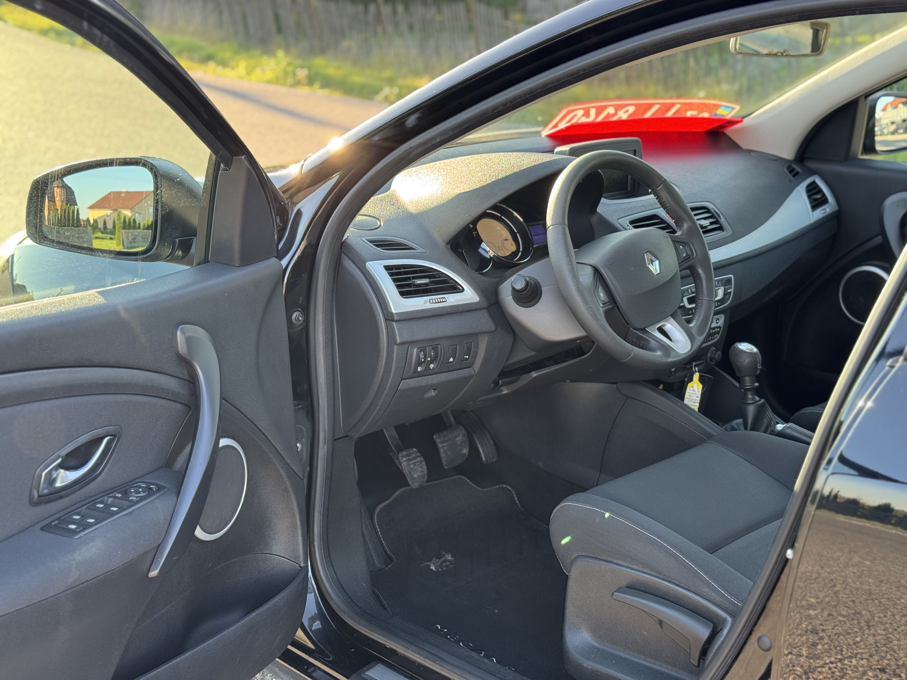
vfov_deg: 30.3
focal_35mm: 48
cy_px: 340
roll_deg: +0.1
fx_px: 1258
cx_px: 454
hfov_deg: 39.7
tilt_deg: -16.2
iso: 100
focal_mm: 6.76
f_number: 1.78
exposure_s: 1/154
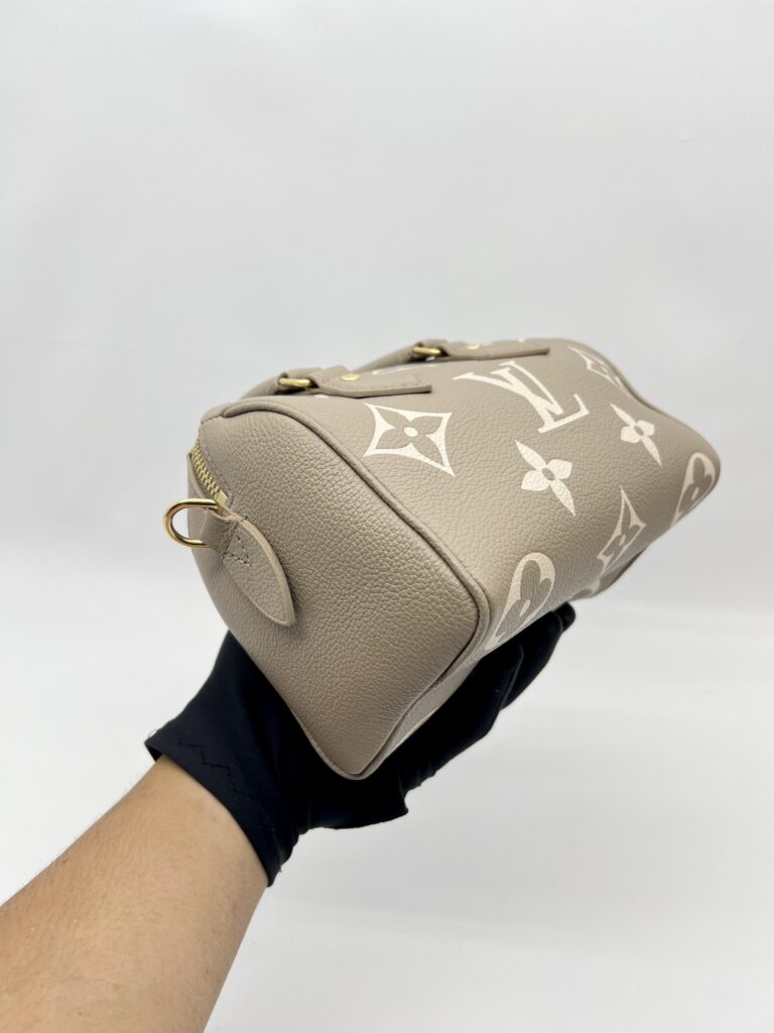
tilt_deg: -26.5
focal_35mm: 26
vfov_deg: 67.3
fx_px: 775
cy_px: 516
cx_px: 387
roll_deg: +0.0
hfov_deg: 53.1
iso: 32
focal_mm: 5.7
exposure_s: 1/110
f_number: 1.5
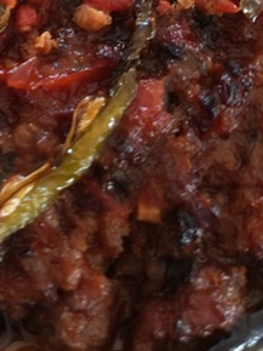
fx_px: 1025
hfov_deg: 14.1
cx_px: -77
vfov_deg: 17.2
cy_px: -201
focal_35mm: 101
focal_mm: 6.12
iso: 800
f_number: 1.9
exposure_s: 1/100
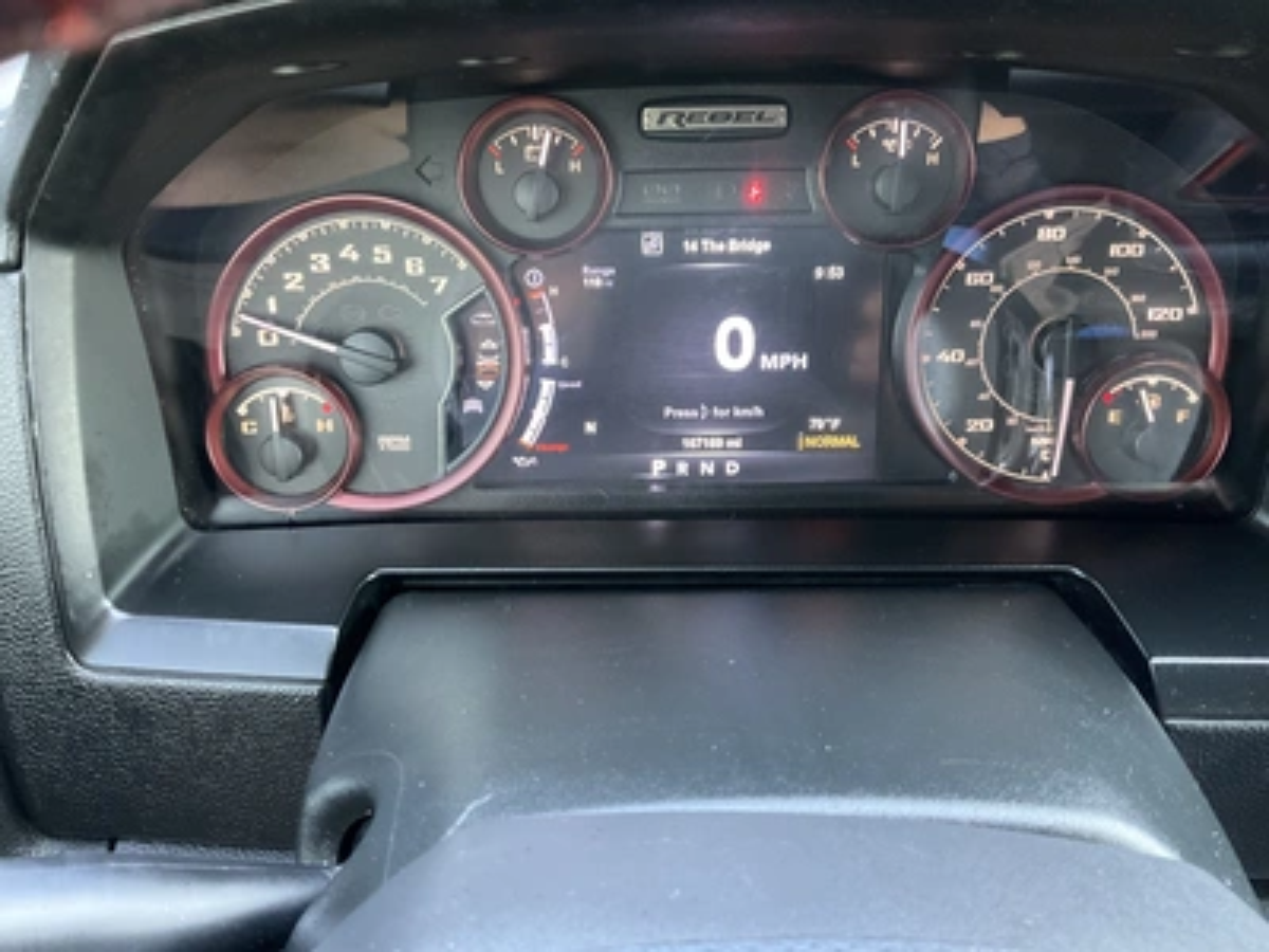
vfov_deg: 48.2
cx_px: 634
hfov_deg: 61.7
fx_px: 1063
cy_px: 476
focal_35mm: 29
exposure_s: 1/44
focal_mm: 3
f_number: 1.8
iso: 320
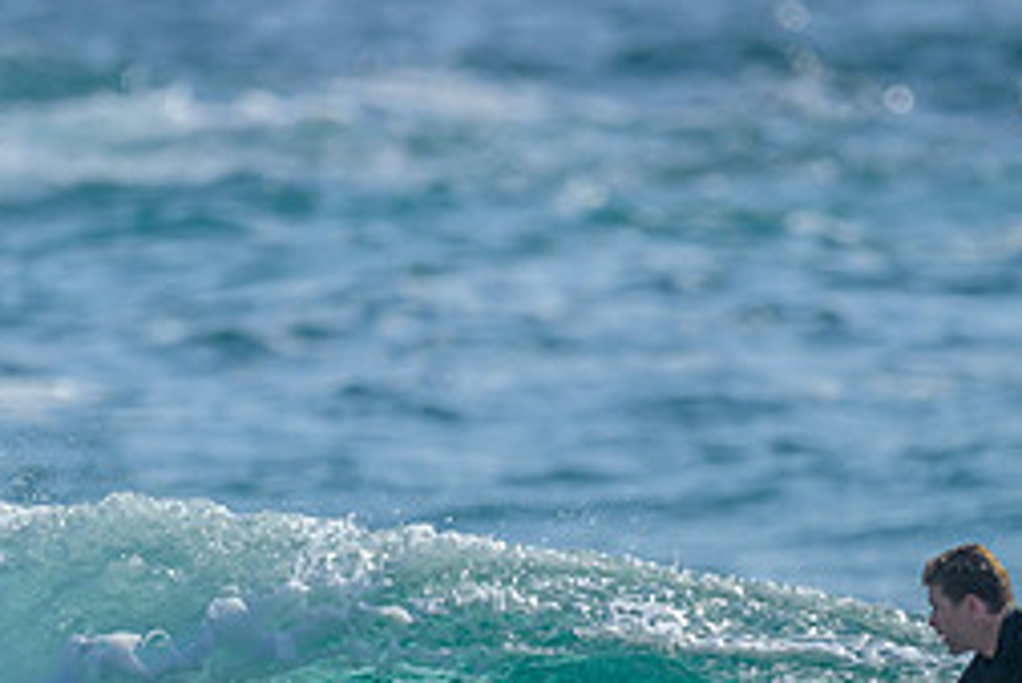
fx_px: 52064
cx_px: 852
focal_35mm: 1833
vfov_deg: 0.8
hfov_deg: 1.1
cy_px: 729
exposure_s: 1/2000
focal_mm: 800
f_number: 6.3
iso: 180
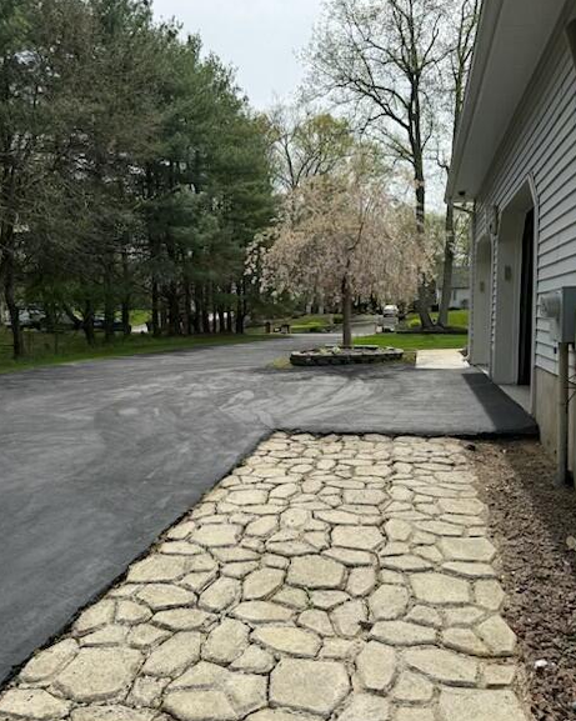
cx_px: 294
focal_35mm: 26
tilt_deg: -4.7
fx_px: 554
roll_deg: +1.4
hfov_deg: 54.9
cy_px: 374
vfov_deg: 66.0
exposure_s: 1/5319
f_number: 1.78
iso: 100
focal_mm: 6.76
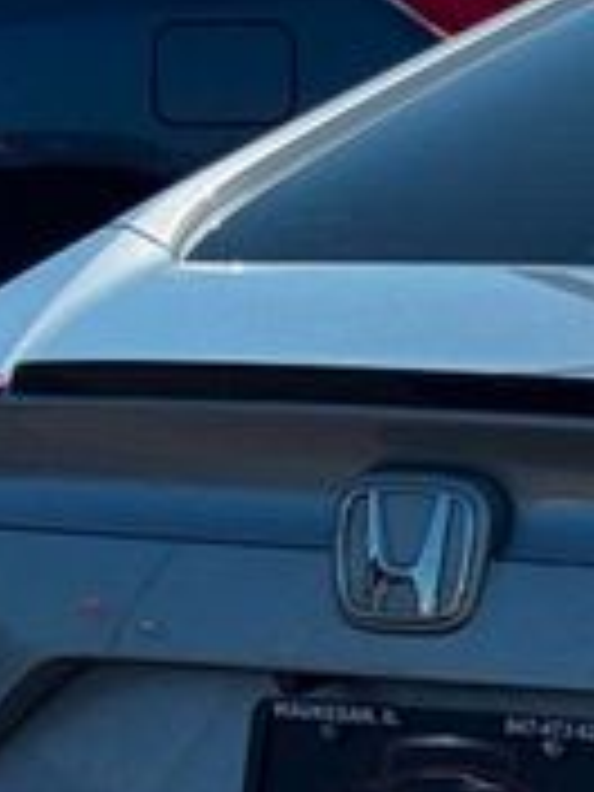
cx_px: 1539
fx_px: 6406
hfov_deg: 5.1
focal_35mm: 280
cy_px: 472
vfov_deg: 7.1
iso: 64
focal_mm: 6.76
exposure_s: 1/5376
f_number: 1.78
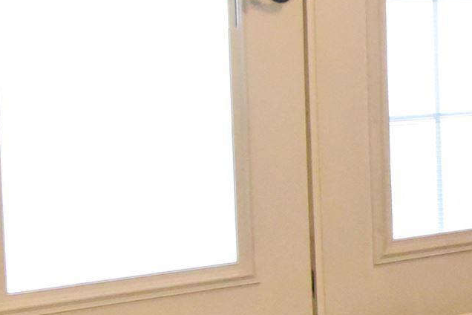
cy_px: 87
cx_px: 923
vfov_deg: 11.8
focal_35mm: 116
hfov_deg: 14.7
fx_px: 1521
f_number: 4
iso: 12800
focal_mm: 24
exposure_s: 1/200
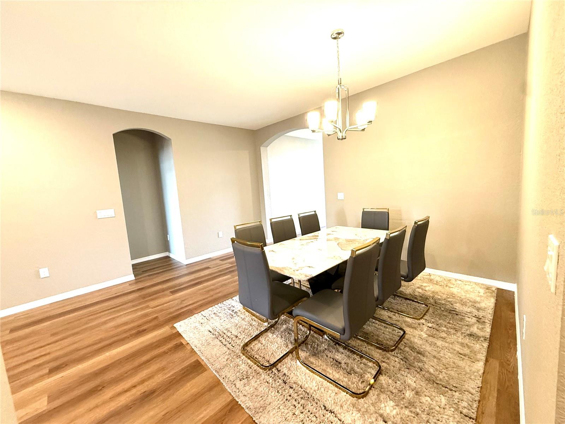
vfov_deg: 85.7
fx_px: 229
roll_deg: +3.9
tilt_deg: -6.4
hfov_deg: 102.1
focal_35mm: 14
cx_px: 282
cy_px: 212
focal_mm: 2.22
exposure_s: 1/60
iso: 250
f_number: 2.2
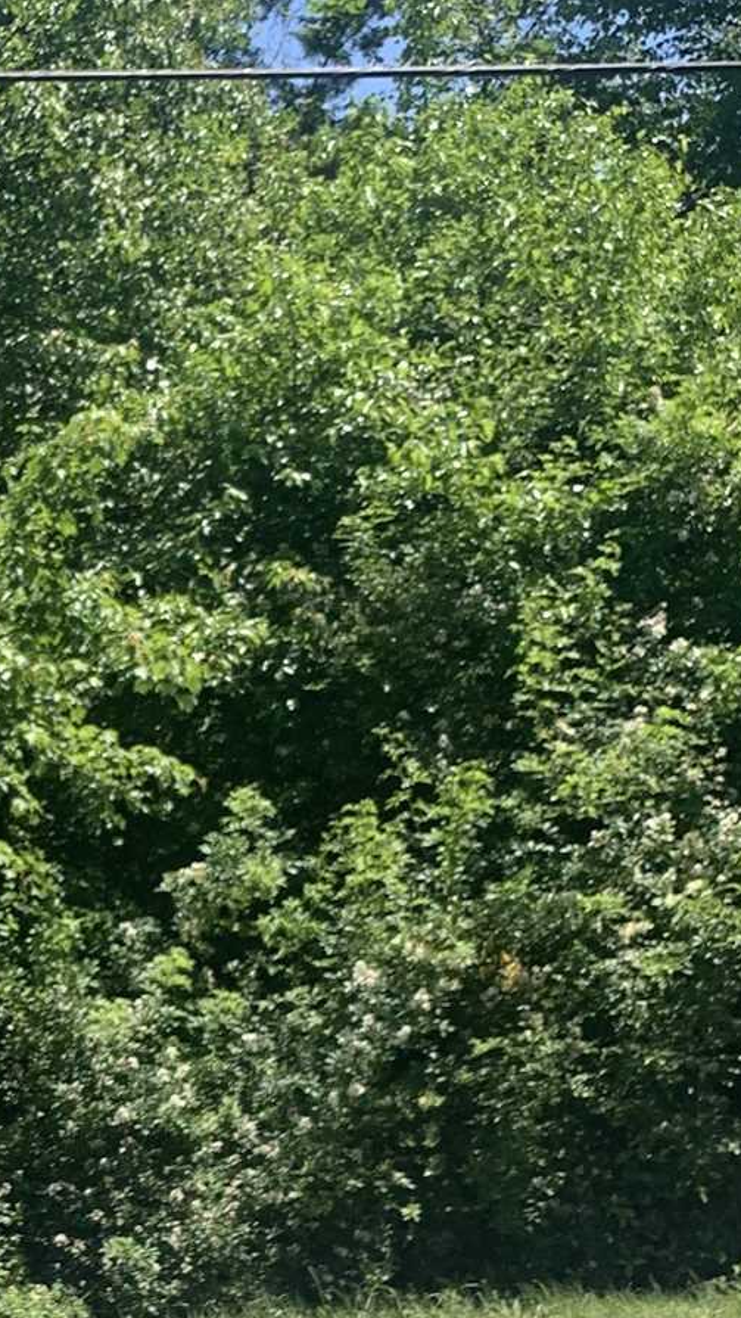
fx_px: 2549
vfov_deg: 28.3
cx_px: -395
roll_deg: +2.9
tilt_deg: +1.9
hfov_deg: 15.2
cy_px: 1059
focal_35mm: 73
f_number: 1.8
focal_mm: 4.25
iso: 25
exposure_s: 1/1088
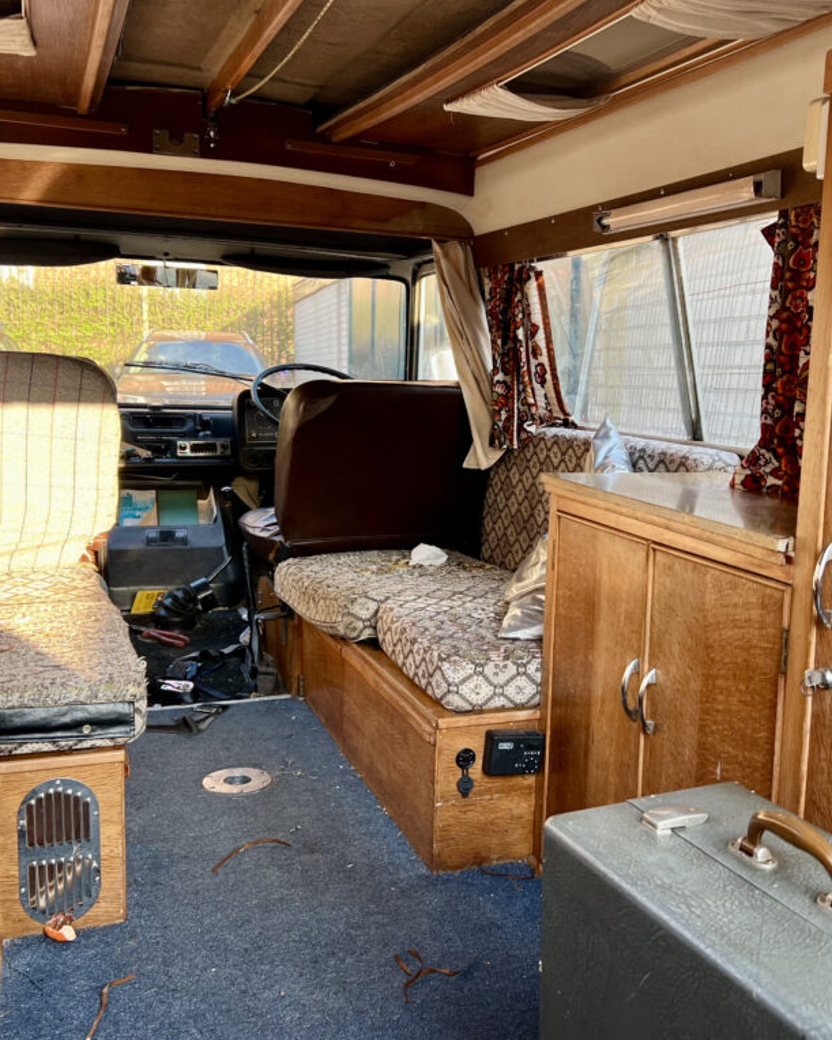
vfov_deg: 52.9
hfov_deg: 43.2
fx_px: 1047
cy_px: 520
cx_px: 486
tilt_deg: -5.8
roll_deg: -2.4
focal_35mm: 34
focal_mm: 5.7
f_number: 1.5
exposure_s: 1/121
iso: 50
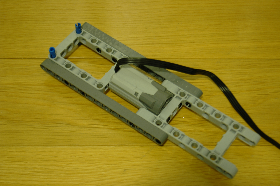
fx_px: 536
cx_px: 140
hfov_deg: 29.3
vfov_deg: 19.7
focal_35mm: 69
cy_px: 93
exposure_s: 1/2
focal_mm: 46
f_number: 5.6
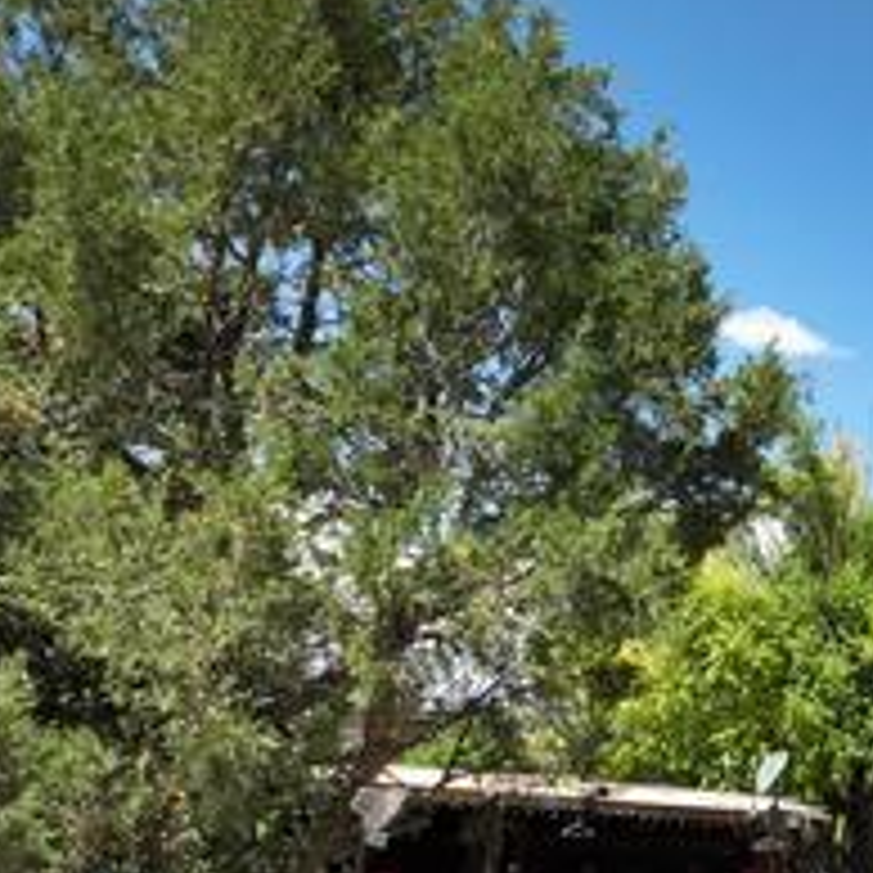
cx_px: 1181
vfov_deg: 23.3
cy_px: 711
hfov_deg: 21.1
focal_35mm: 73
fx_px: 2083
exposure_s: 1/2000
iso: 100
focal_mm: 12.29
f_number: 2.8
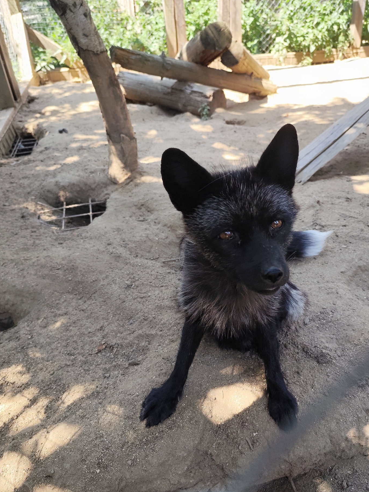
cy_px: 262
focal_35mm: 27
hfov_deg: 51.3
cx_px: 202
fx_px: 384
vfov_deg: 65.3
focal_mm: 6.19
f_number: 1.65
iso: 50
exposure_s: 1/148
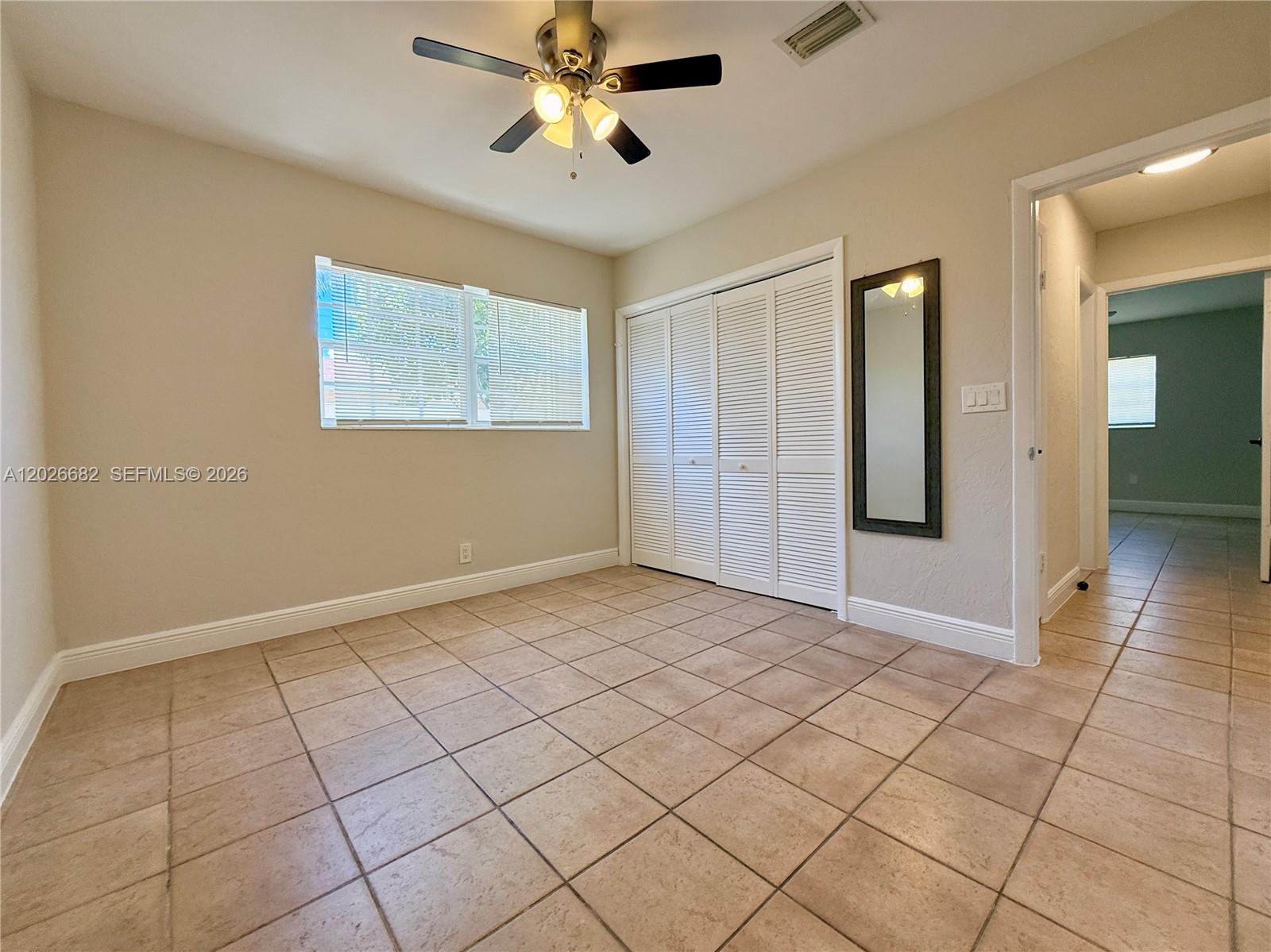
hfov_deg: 102.1
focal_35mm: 14
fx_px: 514
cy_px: 476
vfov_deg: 85.6
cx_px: 636
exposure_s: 1/120
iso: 100
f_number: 2.2
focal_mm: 2.22
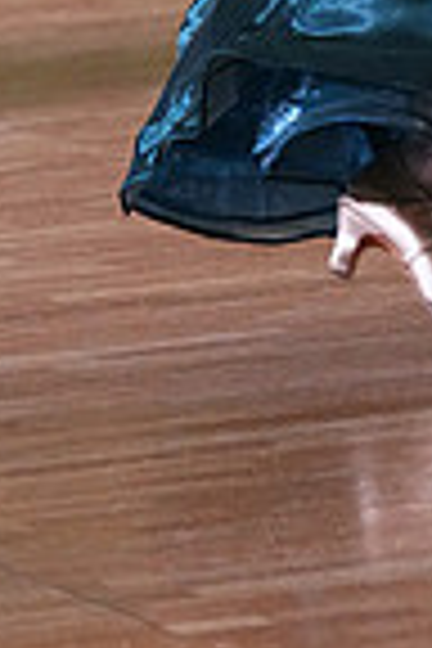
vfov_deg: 3.4
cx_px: 799
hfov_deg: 2.3
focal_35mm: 599
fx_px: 10781
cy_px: -450
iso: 6400
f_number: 4.5
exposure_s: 1/400
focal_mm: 149
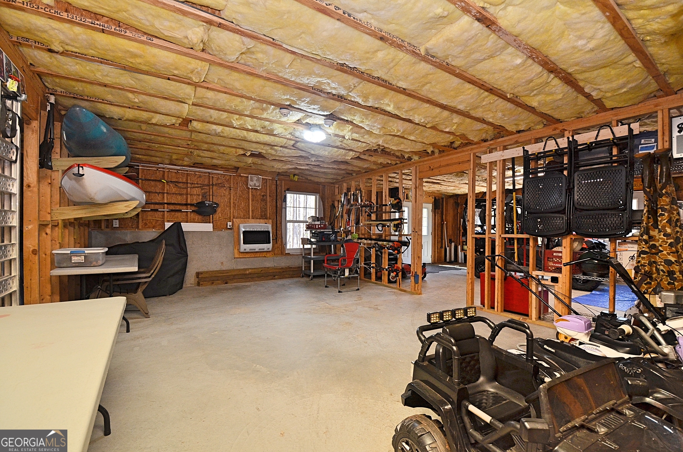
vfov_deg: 77.1
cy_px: 226
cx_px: 342
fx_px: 284
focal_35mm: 15
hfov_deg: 100.5
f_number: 5.6
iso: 400
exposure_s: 1/60
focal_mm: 10
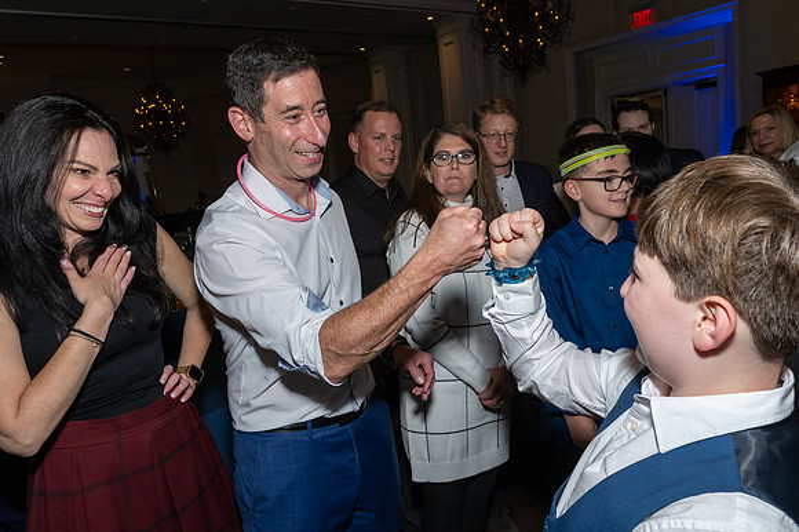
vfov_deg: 51.2
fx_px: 555
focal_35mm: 25
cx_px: 400
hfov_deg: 71.5
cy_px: 266
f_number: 8
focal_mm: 17
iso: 1000
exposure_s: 1/250
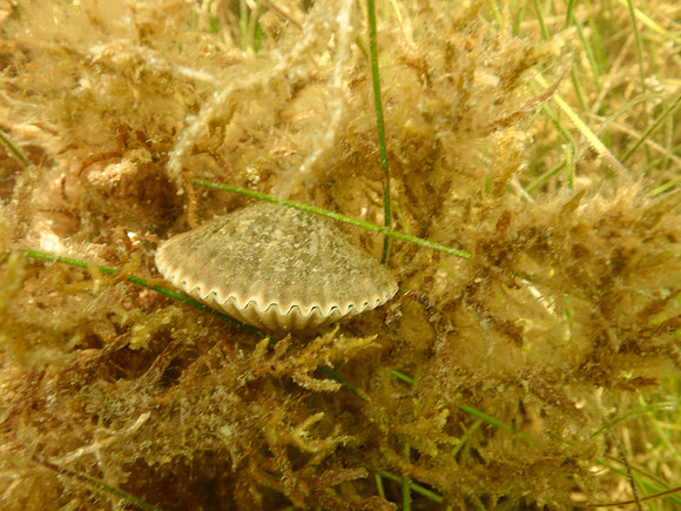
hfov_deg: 49.0
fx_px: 748
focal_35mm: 38
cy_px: 256
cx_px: 340
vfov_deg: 37.7
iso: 100
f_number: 2.7
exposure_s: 1/80
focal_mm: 6.83
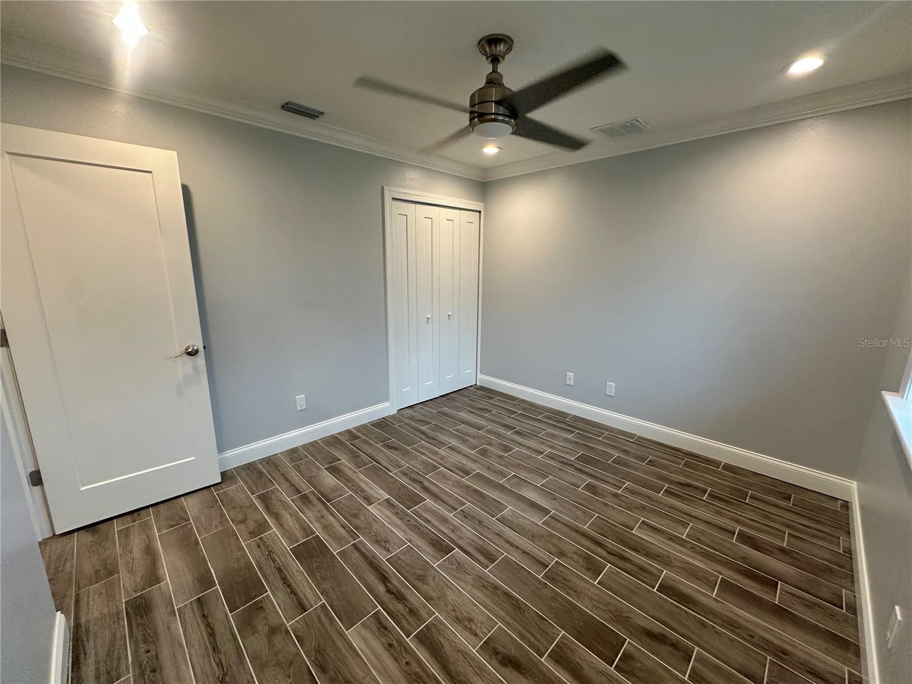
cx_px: 456
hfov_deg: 102.1
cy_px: 342
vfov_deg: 85.7
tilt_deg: -12.0
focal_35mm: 14
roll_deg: -0.7
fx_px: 369
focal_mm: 2.22
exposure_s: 1/120
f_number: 2.2
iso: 200
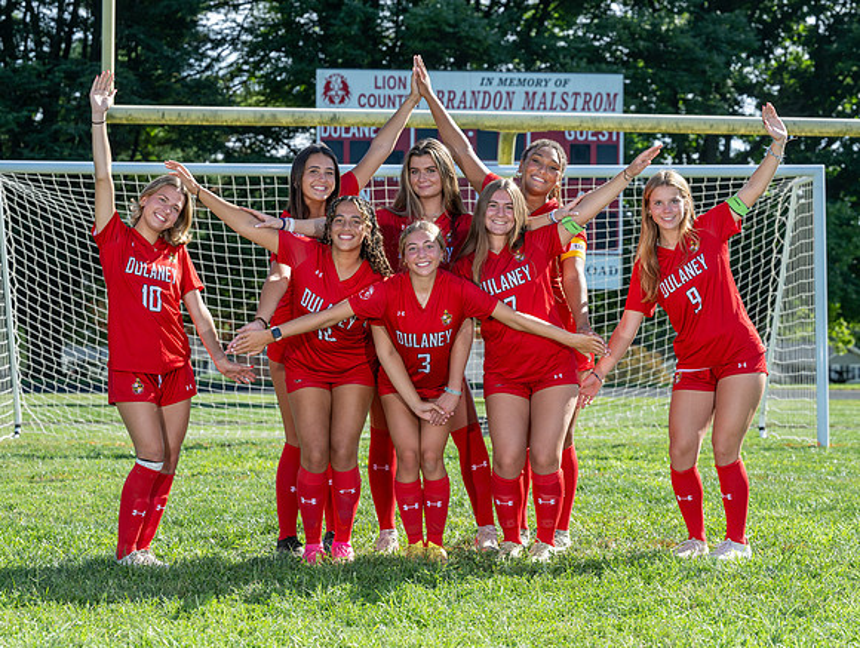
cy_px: 295
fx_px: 2304
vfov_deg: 16.0
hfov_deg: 21.1
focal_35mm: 93
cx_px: 453
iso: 100
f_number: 5
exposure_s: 1/320
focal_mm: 70
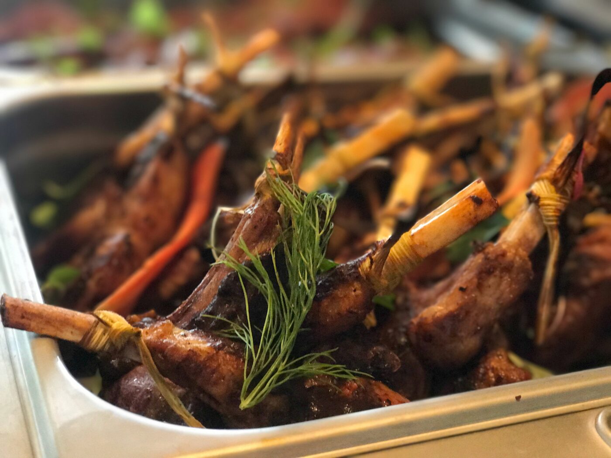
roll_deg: -3.8
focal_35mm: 57
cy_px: 229
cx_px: 306
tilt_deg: -25.1
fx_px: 1006
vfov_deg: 25.7
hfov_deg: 33.8
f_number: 2.8
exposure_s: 1/60
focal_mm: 6.6
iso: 500
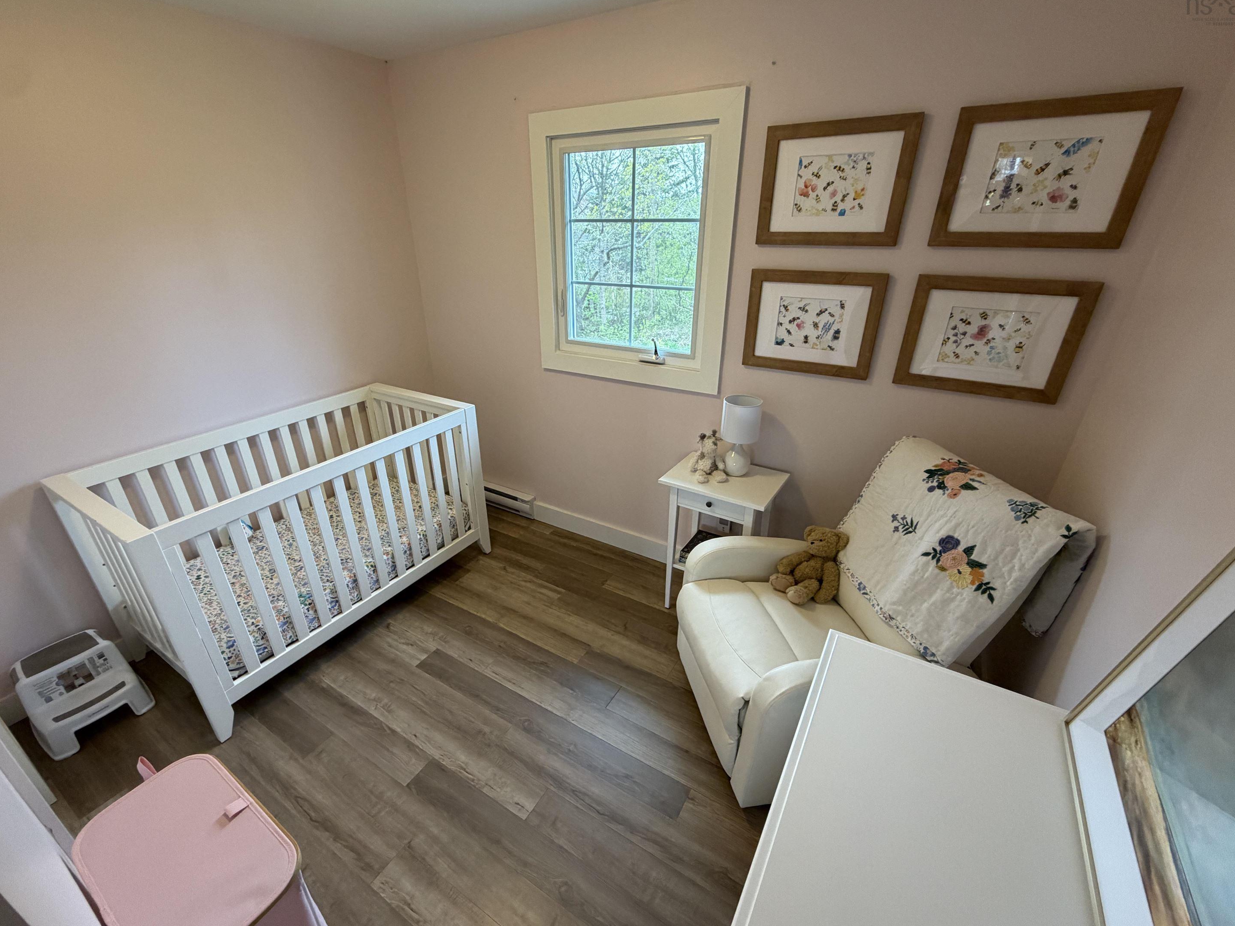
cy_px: 479
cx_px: 598
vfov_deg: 81.7
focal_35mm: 15
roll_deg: +1.1
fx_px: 535
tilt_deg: -26.1
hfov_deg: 98.1
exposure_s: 1/120
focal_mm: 2.22
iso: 250
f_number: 2.2
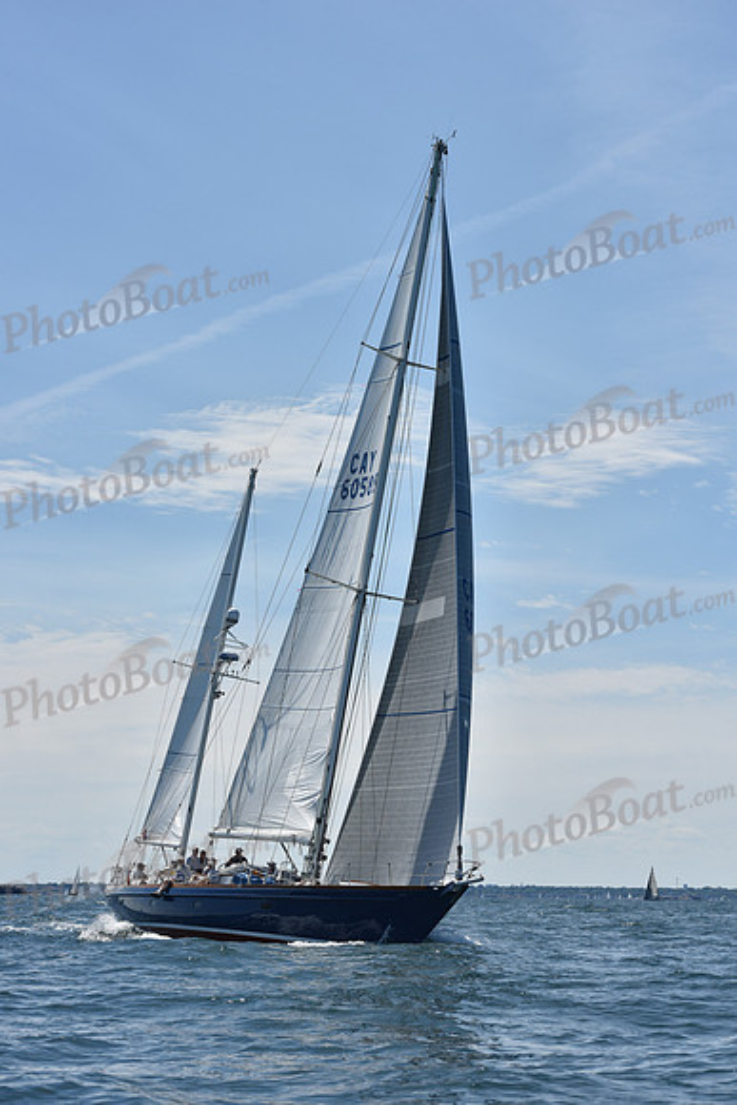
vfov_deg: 23.6
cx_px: 368
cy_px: 552
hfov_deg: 15.9
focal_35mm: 86
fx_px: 2639
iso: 250
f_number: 8
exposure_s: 1/1600
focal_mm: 86
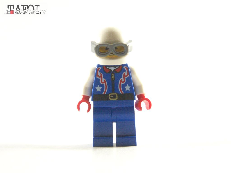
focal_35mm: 94
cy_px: 86
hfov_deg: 20.9
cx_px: 116
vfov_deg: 15.7
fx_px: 627
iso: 400
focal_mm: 15.6
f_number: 3.2
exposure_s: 1/60
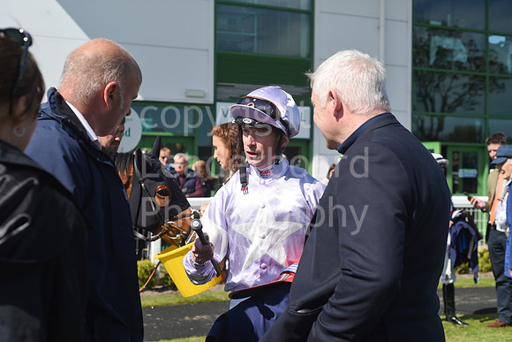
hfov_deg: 39.6
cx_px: 256
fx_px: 711
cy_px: 171
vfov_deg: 27.0
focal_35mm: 50
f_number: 4.5
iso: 400
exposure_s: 1/3200
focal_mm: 50
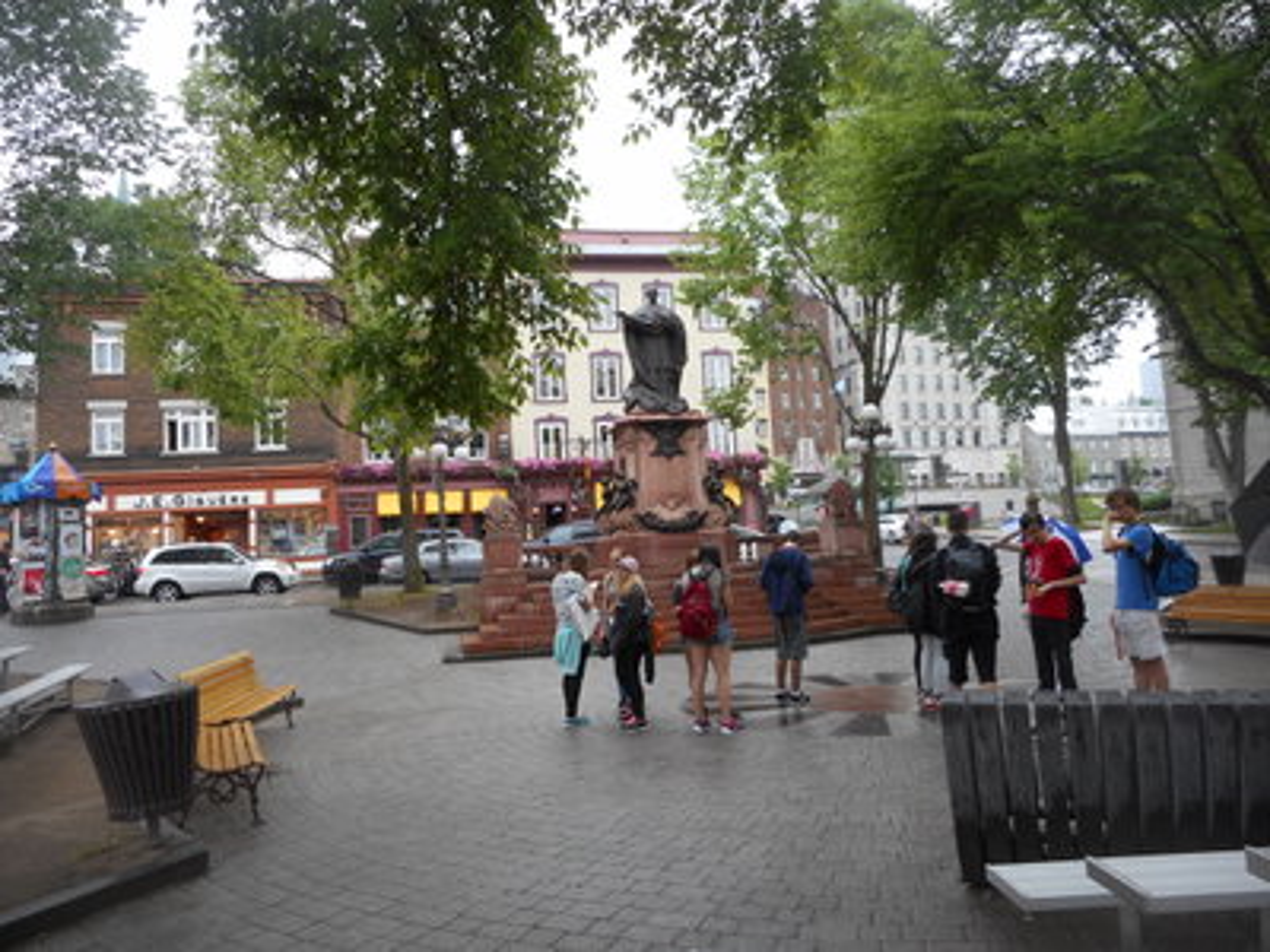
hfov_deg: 69.4
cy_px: 476
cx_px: 635
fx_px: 917
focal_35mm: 25
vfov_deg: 54.9
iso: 80
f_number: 3.7
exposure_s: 1/40
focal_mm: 4.5
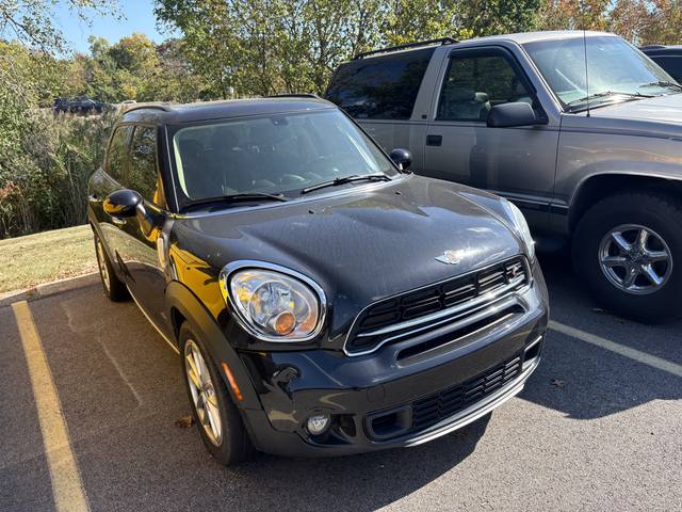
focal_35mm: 26
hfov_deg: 67.3
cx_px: 341
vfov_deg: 53.1
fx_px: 512
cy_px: 256
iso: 64
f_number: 1.6
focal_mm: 5.96
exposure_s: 1/1311
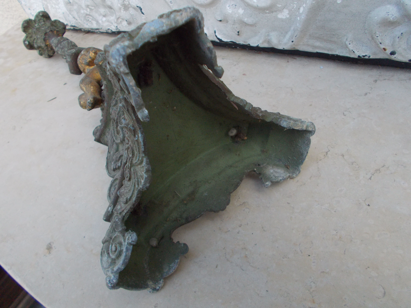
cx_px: 206
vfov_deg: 46.8
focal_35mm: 30
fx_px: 356
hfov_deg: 60.0
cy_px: 154
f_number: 3.4
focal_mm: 5.3
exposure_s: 1/250
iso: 250
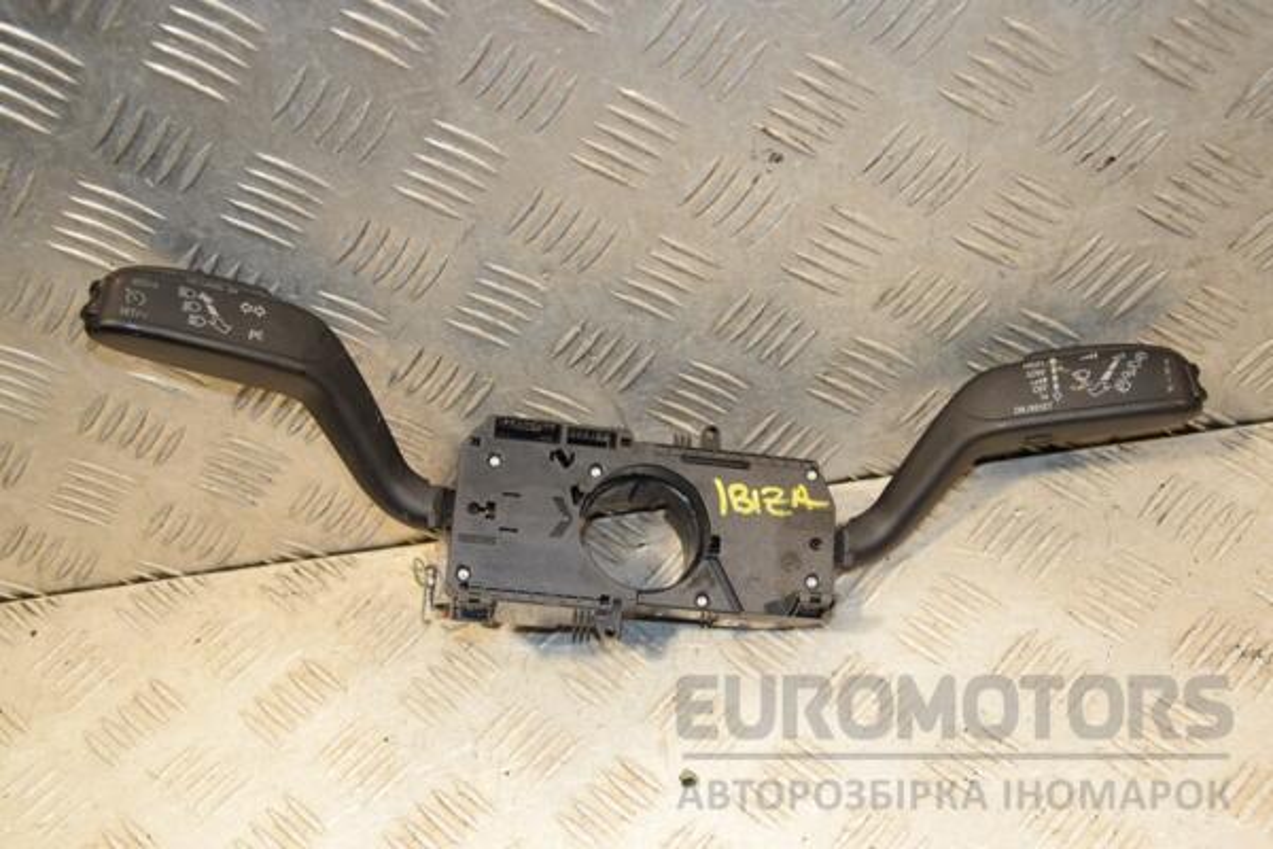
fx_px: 1856
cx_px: 636
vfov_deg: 25.8
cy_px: 424
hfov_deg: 37.9
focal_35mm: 52
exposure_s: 1/200
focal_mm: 35
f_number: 6.3
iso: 800
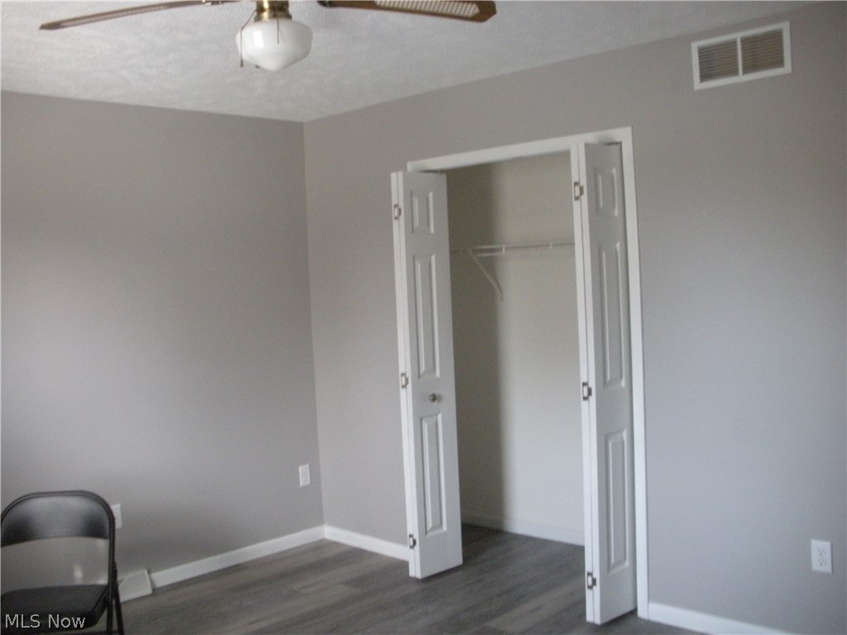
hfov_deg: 51.4
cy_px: 318
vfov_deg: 39.7
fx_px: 881
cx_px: 424
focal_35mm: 36
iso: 400
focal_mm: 6.3
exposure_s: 1/37
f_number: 3.5
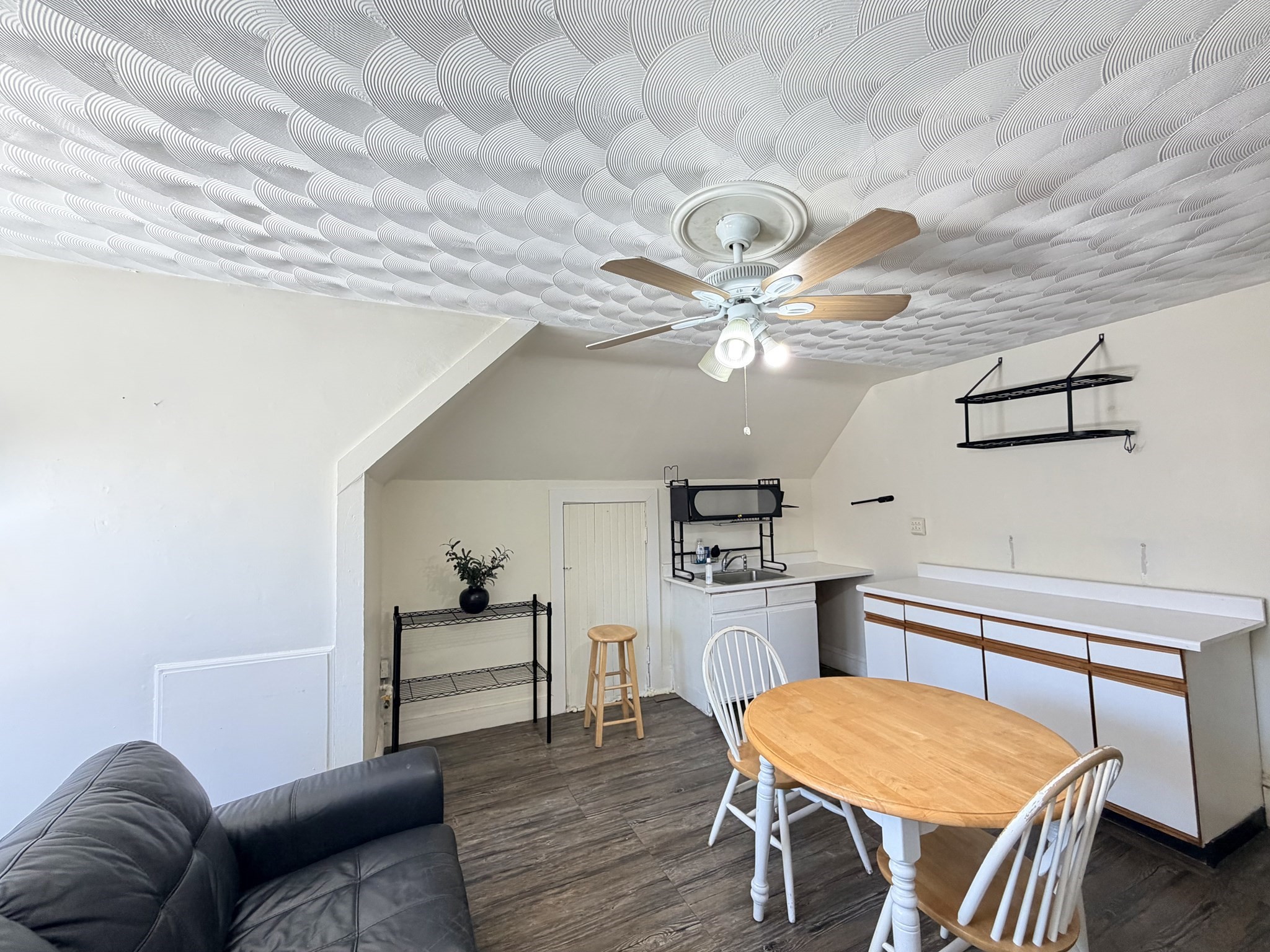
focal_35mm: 14
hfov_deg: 102.1
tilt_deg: +2.6
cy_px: 476
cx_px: 635
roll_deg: +1.6
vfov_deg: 85.7
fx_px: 514
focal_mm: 2.22
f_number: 2.2
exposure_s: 1/60
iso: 250
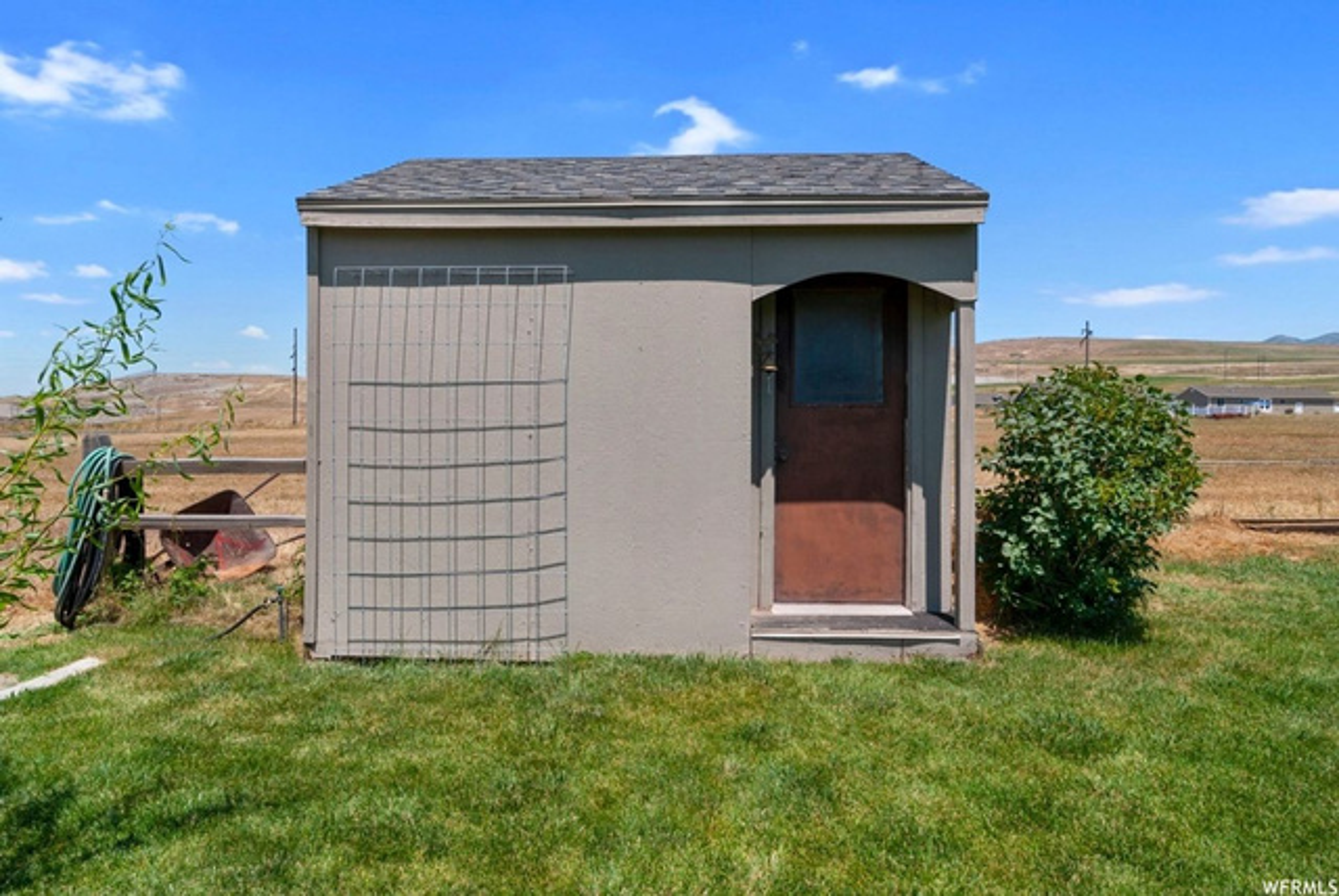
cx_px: 670
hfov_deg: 89.9
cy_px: 448
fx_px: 670
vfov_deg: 67.5
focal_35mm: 18
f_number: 10
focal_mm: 12
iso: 100
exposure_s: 1/200
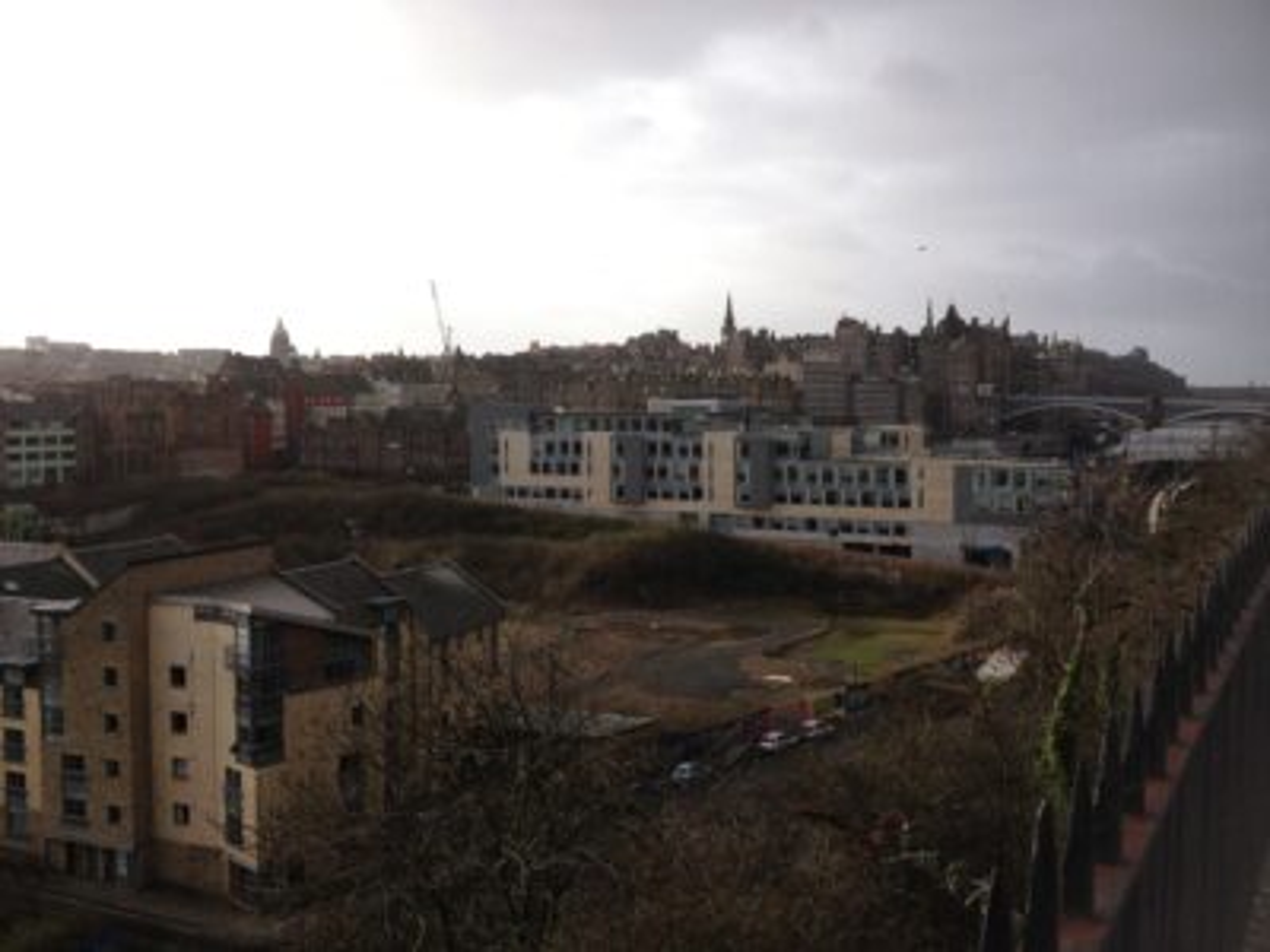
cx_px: 635
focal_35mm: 35
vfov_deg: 40.7
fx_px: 1284
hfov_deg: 52.6
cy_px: 476
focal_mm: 4.28
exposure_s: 1/1416
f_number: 2.4
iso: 50
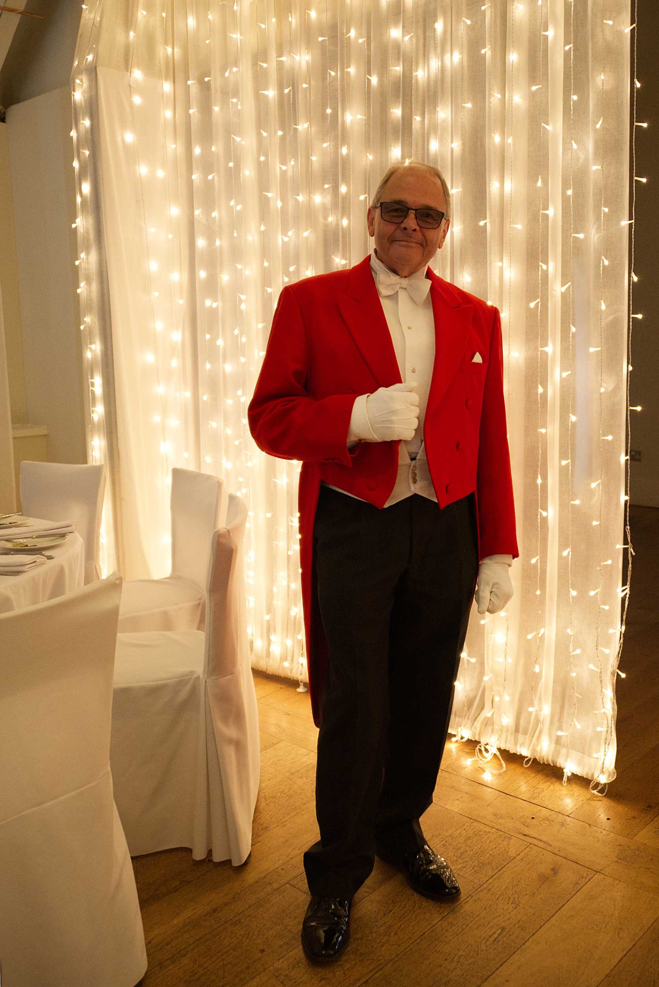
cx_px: 330
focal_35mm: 28
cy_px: 494
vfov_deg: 65.4
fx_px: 768
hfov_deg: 46.5
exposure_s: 1/200
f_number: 3.5
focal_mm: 28
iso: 3200
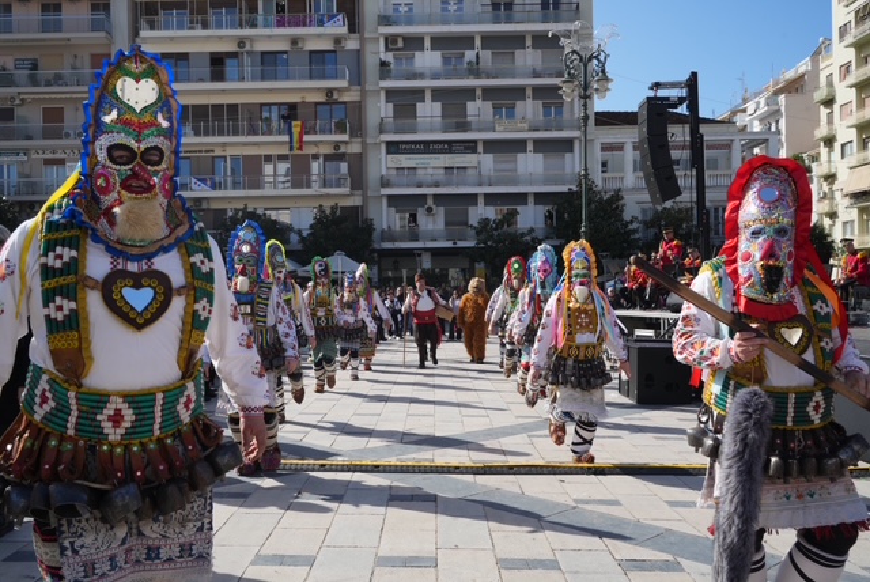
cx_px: 435
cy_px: 291
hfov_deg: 60.2
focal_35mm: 31
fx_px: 750
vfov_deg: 42.4
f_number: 10
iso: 125
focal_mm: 31
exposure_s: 1/200
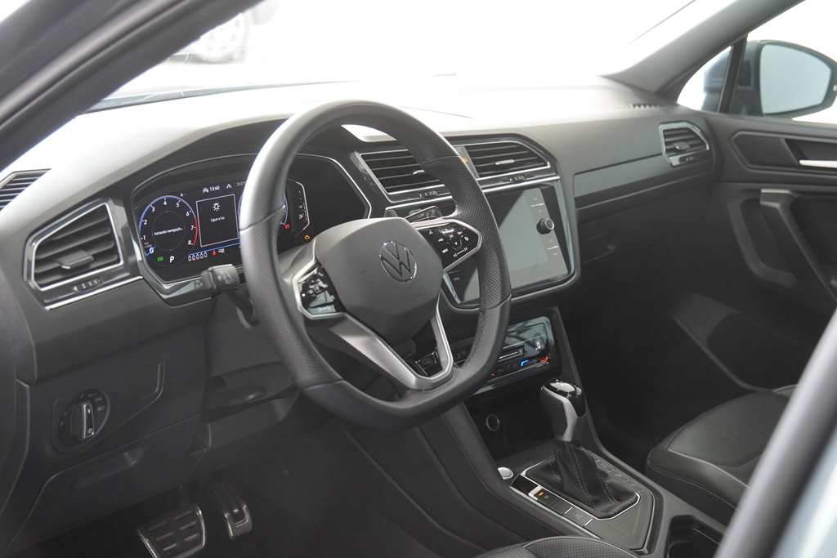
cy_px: 279
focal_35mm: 48
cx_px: 418
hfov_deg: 41.1
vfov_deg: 28.1
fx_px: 1116
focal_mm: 32
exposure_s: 1/160
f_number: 3.2
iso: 1600
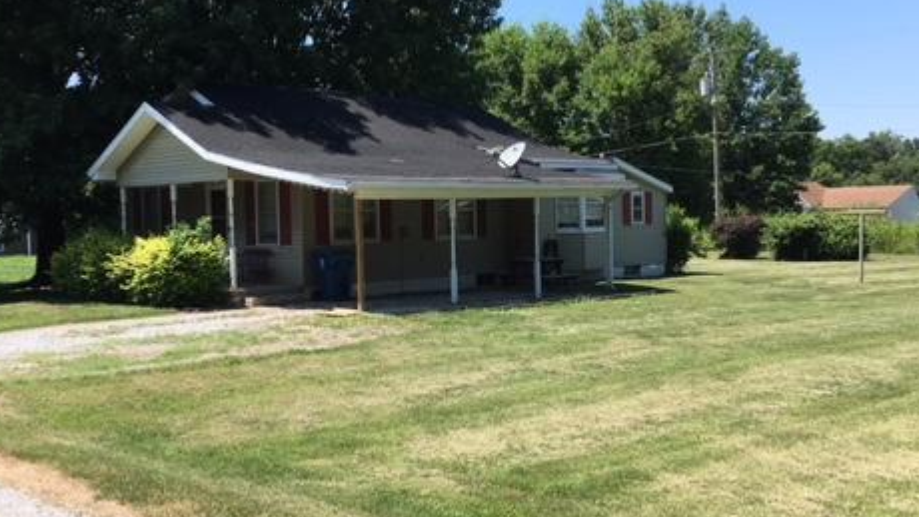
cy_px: 277
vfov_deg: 27.1
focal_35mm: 44
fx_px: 1072
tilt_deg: -4.0
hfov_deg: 46.3
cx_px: 420
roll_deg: +1.0
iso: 25
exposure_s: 1/1148
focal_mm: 4.15
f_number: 2.2
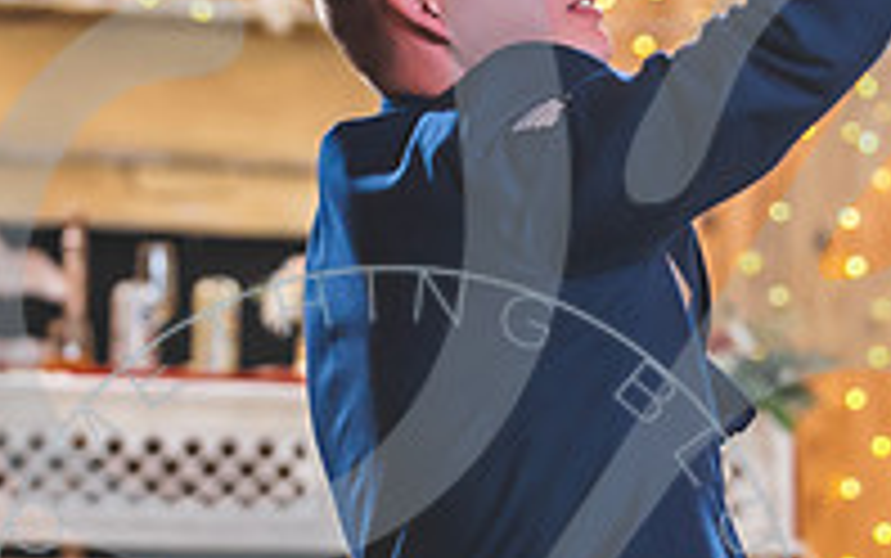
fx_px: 5345
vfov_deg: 6.0
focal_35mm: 220
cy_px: 342
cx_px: 594
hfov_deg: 9.5
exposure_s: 1/200
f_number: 2.8
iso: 1250
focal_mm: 95
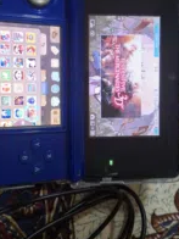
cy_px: 96
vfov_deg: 40.3
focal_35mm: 47
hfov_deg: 30.9
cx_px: 88
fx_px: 324
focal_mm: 5.54
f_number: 1.8
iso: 250
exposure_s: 1/33
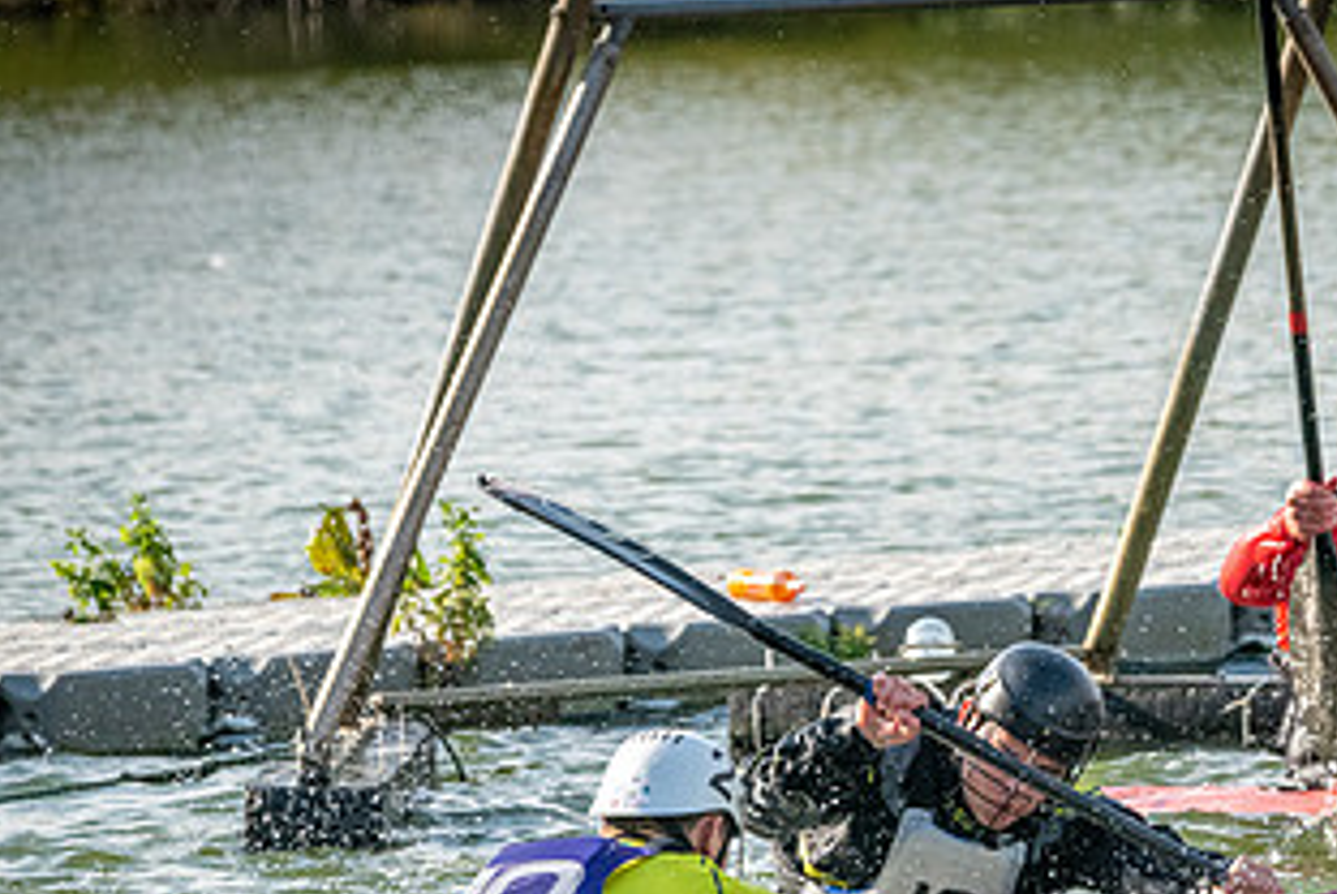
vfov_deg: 2.5
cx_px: 1036
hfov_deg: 3.7
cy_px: 814
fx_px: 20780
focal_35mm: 559
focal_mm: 300
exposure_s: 1/3200
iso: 2500
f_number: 10
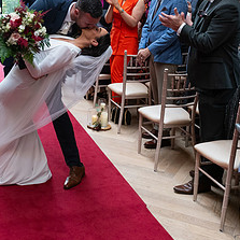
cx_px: 79
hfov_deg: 31.9
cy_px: 65
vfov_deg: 31.7
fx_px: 416
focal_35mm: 53
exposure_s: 1/160
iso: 800
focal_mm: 24
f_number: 3.5
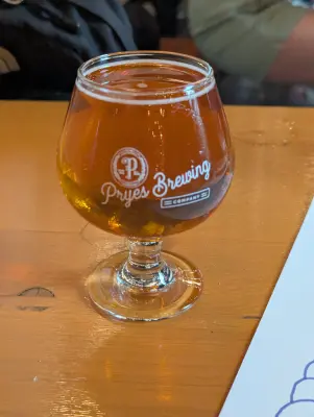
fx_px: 579
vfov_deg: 39.6
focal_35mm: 48
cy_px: 208
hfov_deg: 30.3
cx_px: 157
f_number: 1.85
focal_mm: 6.81
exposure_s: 1/120
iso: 1028
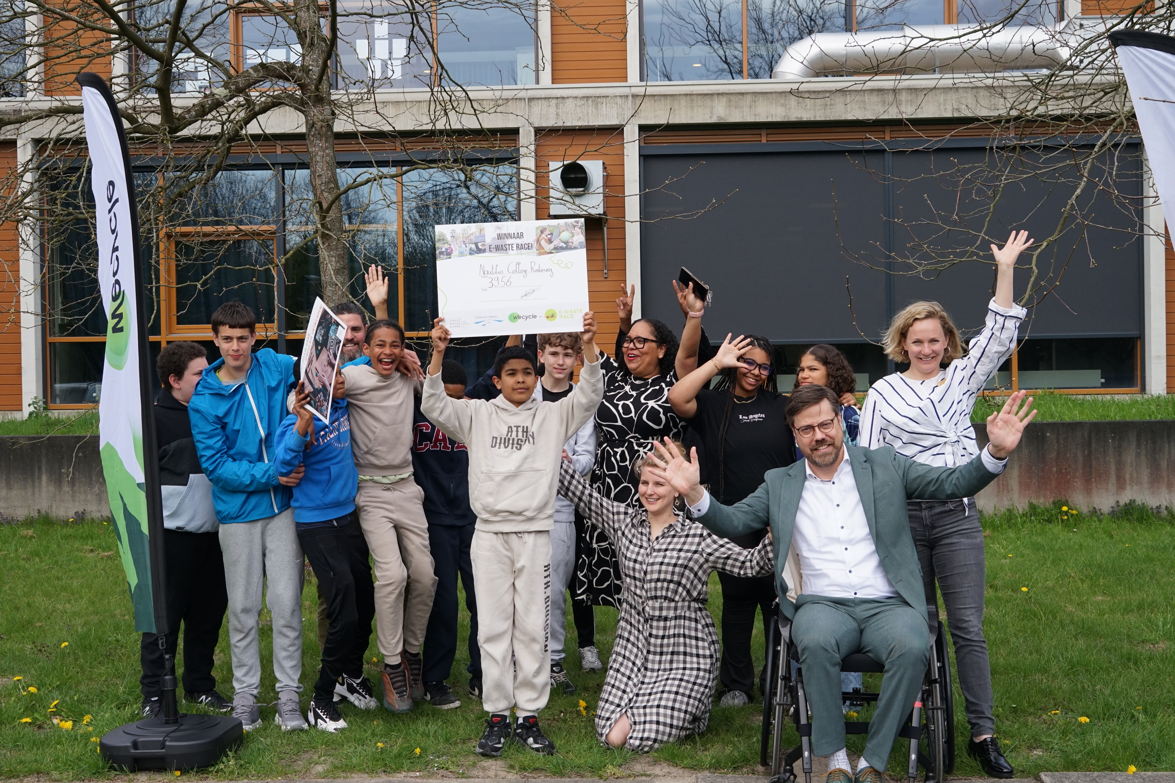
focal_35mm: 43
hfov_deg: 45.4
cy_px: 392
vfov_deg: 31.2
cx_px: 588
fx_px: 1403
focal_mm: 43
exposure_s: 1/800
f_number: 9
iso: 800
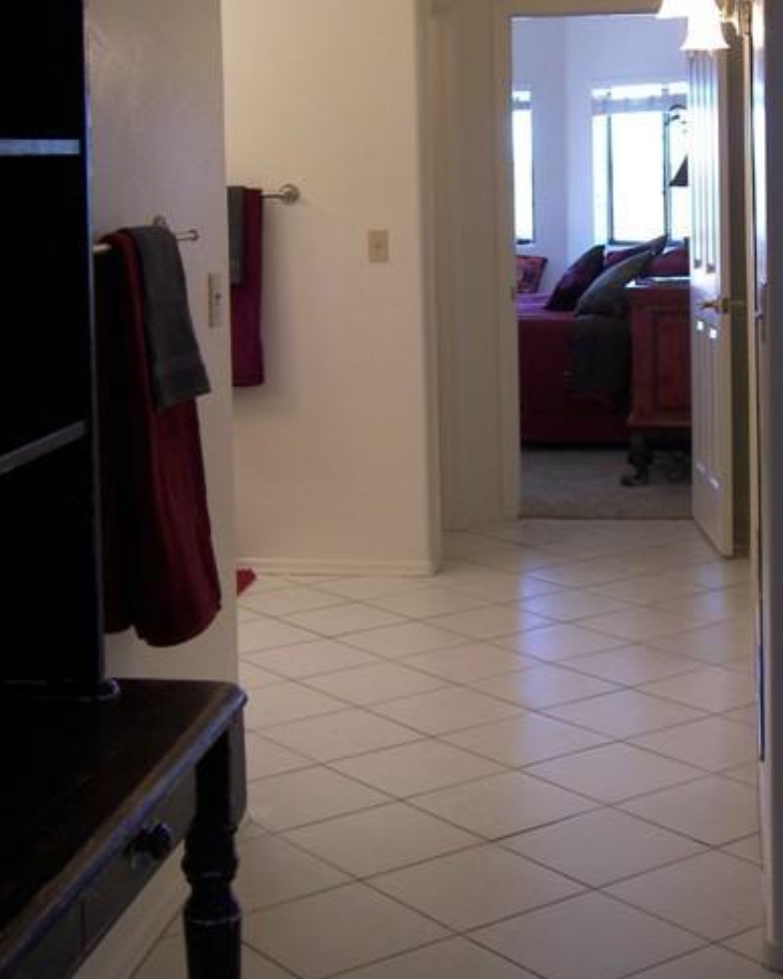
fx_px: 1854
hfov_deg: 23.8
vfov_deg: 29.0
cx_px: 467
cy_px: 225
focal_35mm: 64
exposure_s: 1/30
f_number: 3.2
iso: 100
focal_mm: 6.5
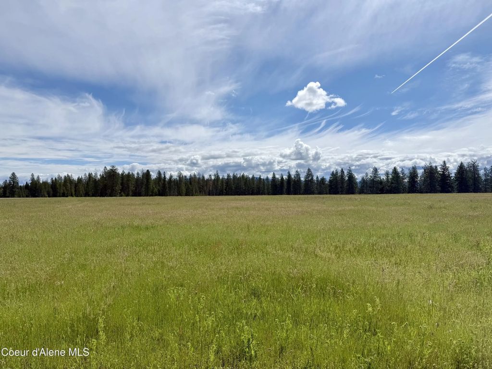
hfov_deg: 71.6
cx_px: 246
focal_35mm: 24
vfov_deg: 56.8
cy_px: 184
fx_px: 341
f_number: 1.78
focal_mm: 6.76
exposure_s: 1/11905
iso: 80
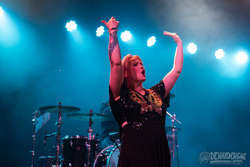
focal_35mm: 97
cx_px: 153
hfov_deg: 21.1
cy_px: 79
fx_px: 671
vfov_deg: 14.2
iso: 2000
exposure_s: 1/640
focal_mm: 70
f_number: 3.5
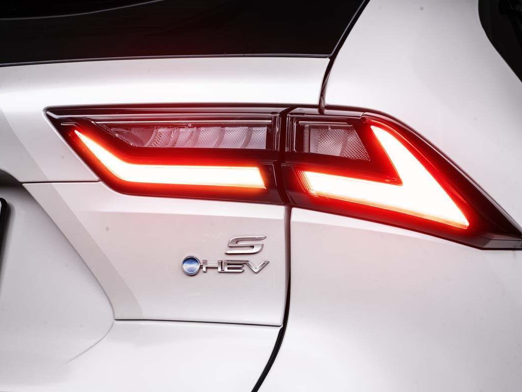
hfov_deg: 36.2
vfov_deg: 27.5
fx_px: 799
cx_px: 279
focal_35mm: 53
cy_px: 193
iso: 200
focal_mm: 48
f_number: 14
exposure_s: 15
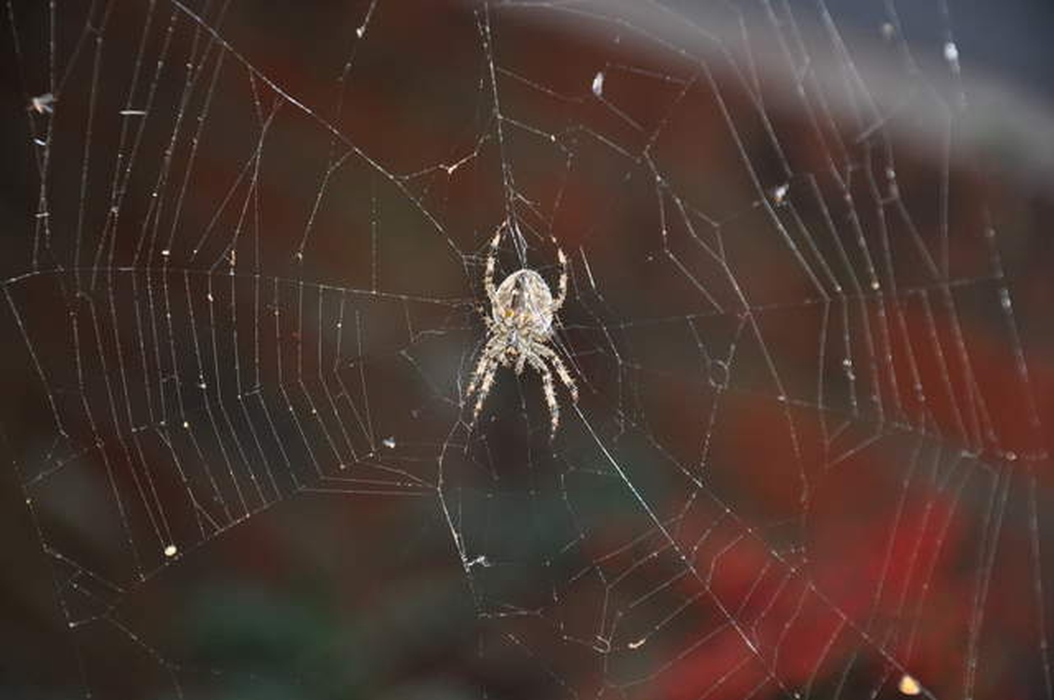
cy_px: 350
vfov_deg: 8.7
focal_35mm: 158
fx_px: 4605
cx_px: 527
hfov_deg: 13.1
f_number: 5.6
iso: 640
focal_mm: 105
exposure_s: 1/80
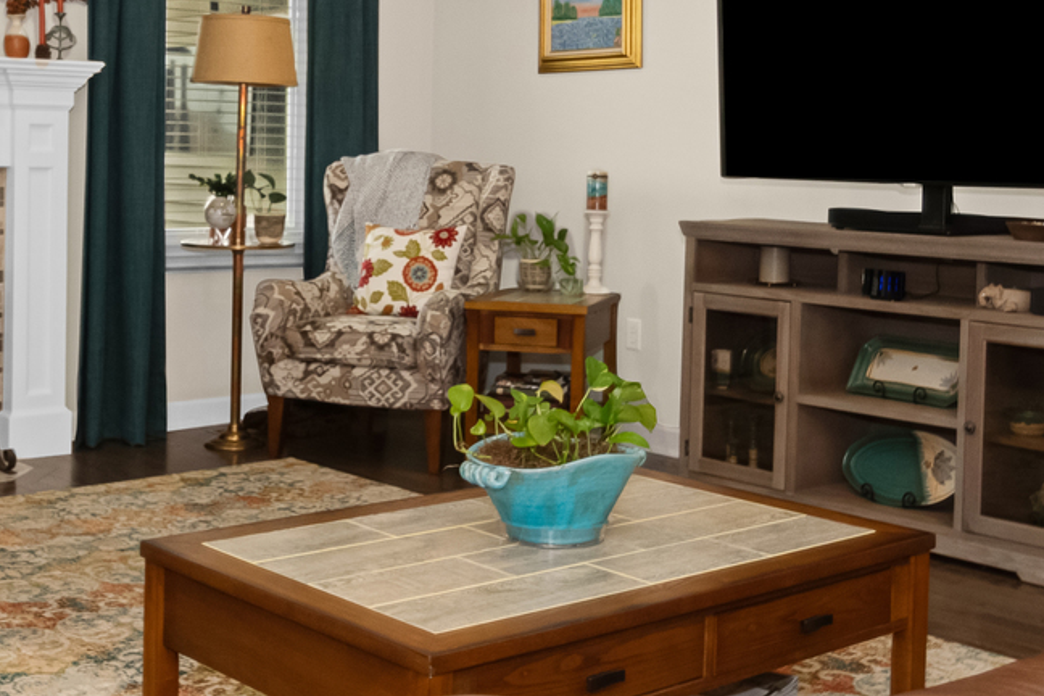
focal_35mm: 55
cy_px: 132
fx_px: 1595
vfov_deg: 24.2
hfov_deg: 36.2
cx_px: 438
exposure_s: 1/80
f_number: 8
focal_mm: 15
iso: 400
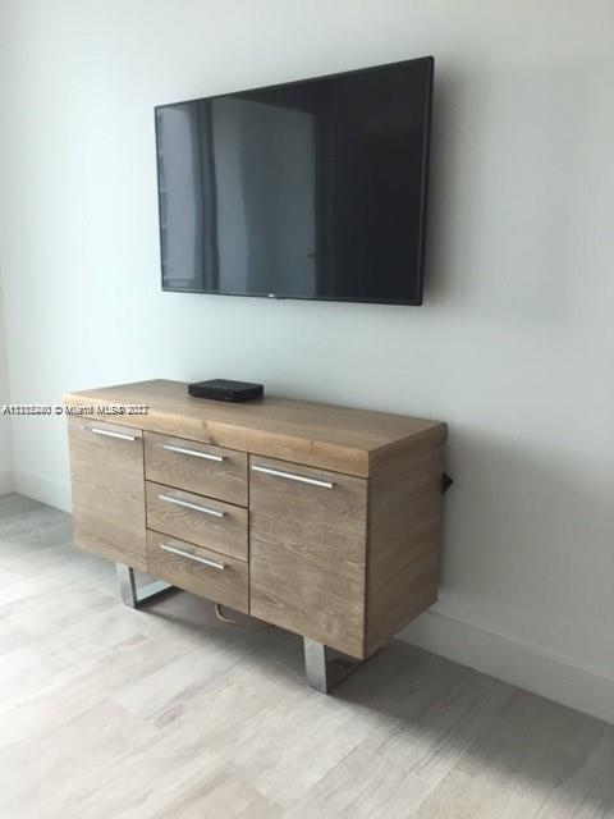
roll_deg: -0.6
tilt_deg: -12.6
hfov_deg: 48.2
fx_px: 686
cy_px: 410
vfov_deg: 61.7
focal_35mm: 29
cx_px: 307
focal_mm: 4.15
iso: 32
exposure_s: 1/40
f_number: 2.2
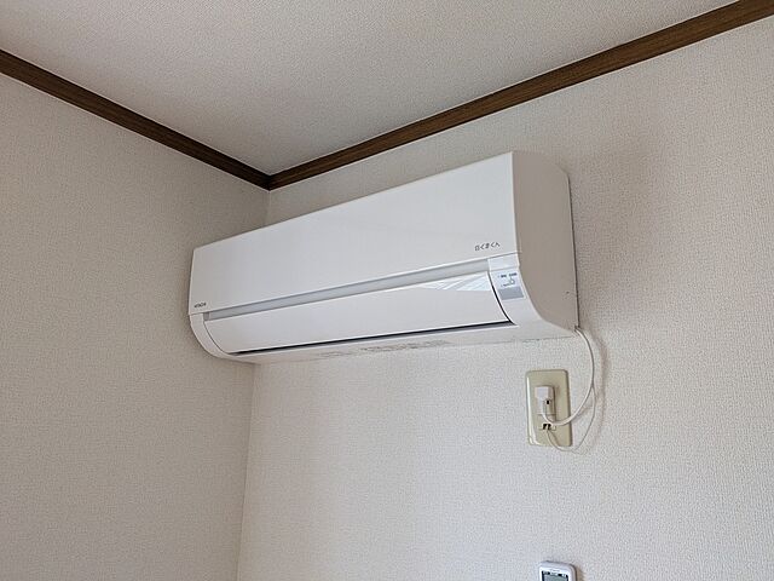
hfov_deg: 69.4
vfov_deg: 54.9
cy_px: 290
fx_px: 559
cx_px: 387
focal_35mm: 25
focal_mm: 5.43
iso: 116
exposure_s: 1/60
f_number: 1.89
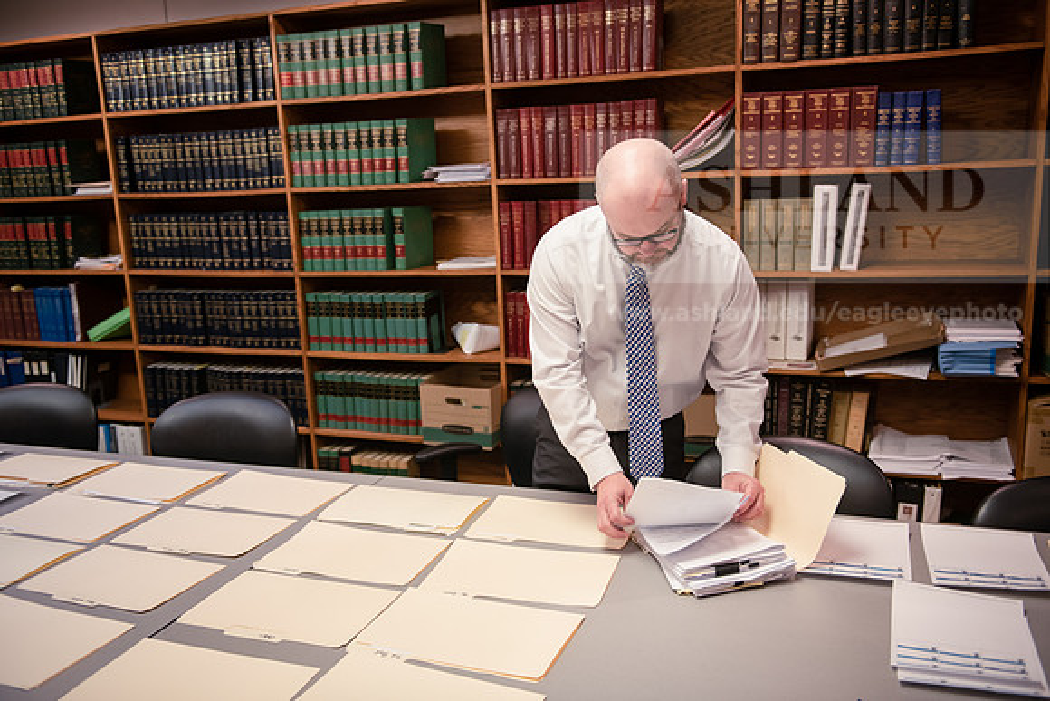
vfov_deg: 41.1
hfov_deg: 58.7
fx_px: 934
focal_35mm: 32
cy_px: 350
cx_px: 525
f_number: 3.2
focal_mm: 32
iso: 640
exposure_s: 1/100
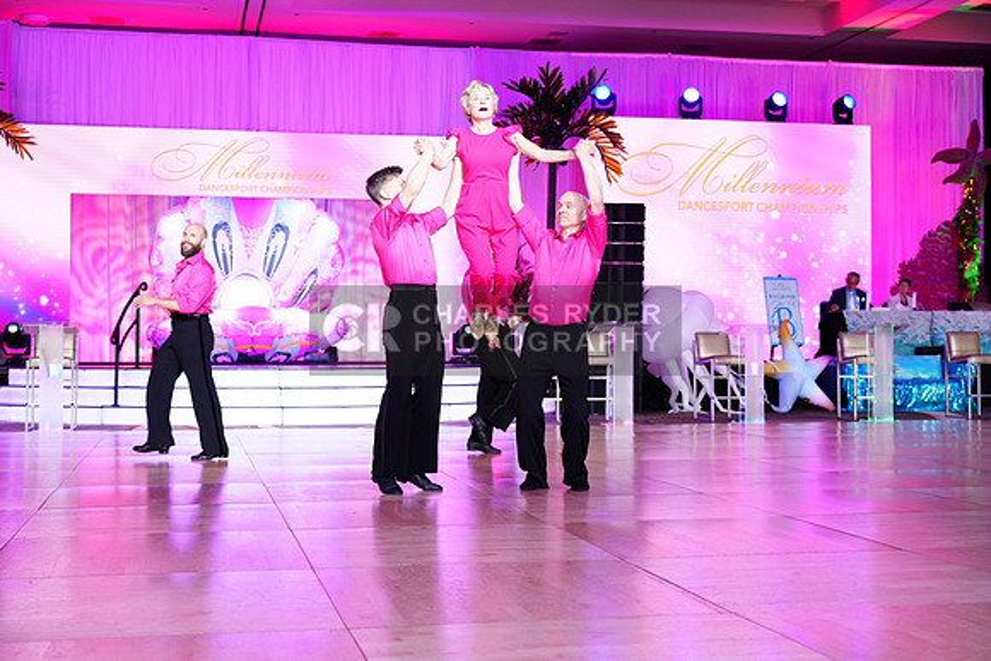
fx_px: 1377
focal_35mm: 50
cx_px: 496
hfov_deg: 39.6
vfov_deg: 27.0
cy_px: 330
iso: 2500
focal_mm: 50
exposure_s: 1/400
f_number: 4
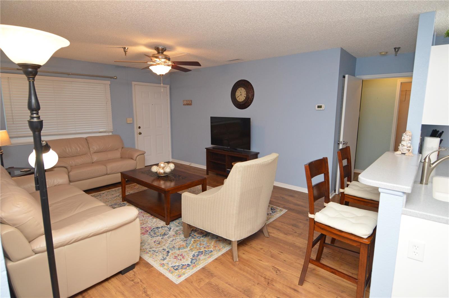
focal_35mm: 18
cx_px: 224
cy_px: 149
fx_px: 224
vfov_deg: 67.3
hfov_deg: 90.1
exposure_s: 1/60
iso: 640
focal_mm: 12
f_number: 4
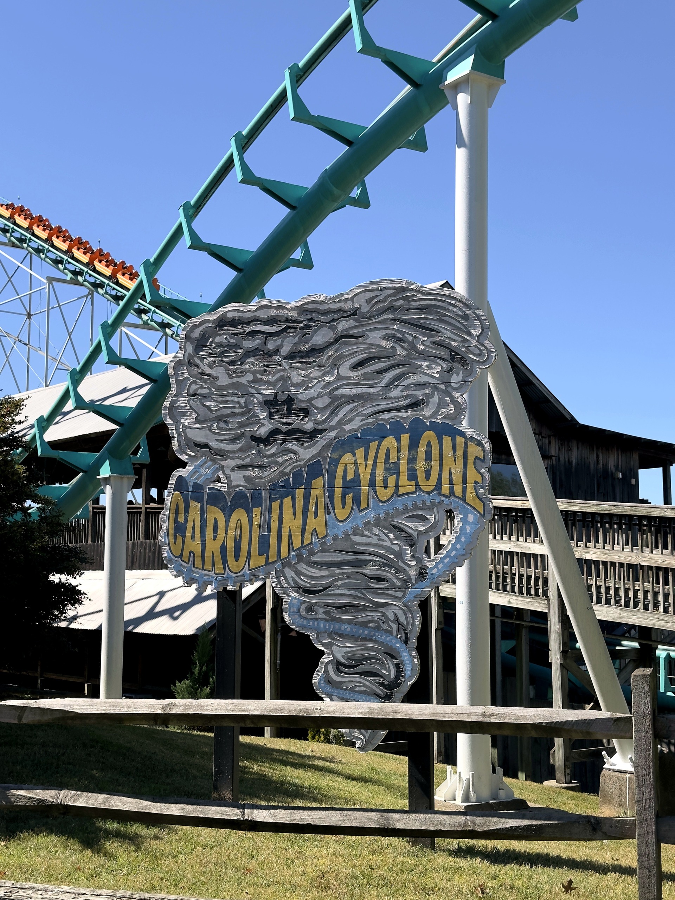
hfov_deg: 30.3
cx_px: 338
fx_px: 1248
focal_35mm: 48
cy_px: 450
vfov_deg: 39.7
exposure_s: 1/2809
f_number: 1.78
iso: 64
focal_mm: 6.86
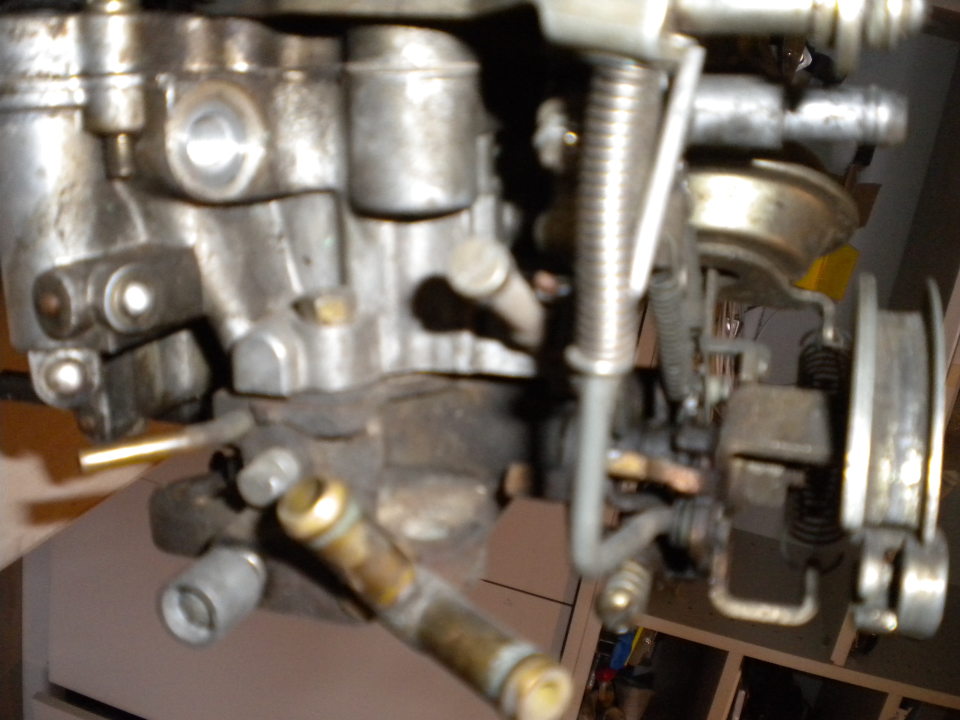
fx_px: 971
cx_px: 480
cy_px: 360
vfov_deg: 40.7
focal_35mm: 35
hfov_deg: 52.6
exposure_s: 1/30
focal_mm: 6.3
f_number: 3.1
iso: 400
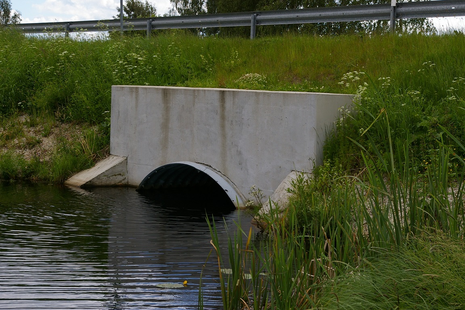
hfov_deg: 29.9
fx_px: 872
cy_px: 155
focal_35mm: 68
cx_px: 232
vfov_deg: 20.2
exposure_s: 1/250
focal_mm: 45
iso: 200
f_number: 9.5
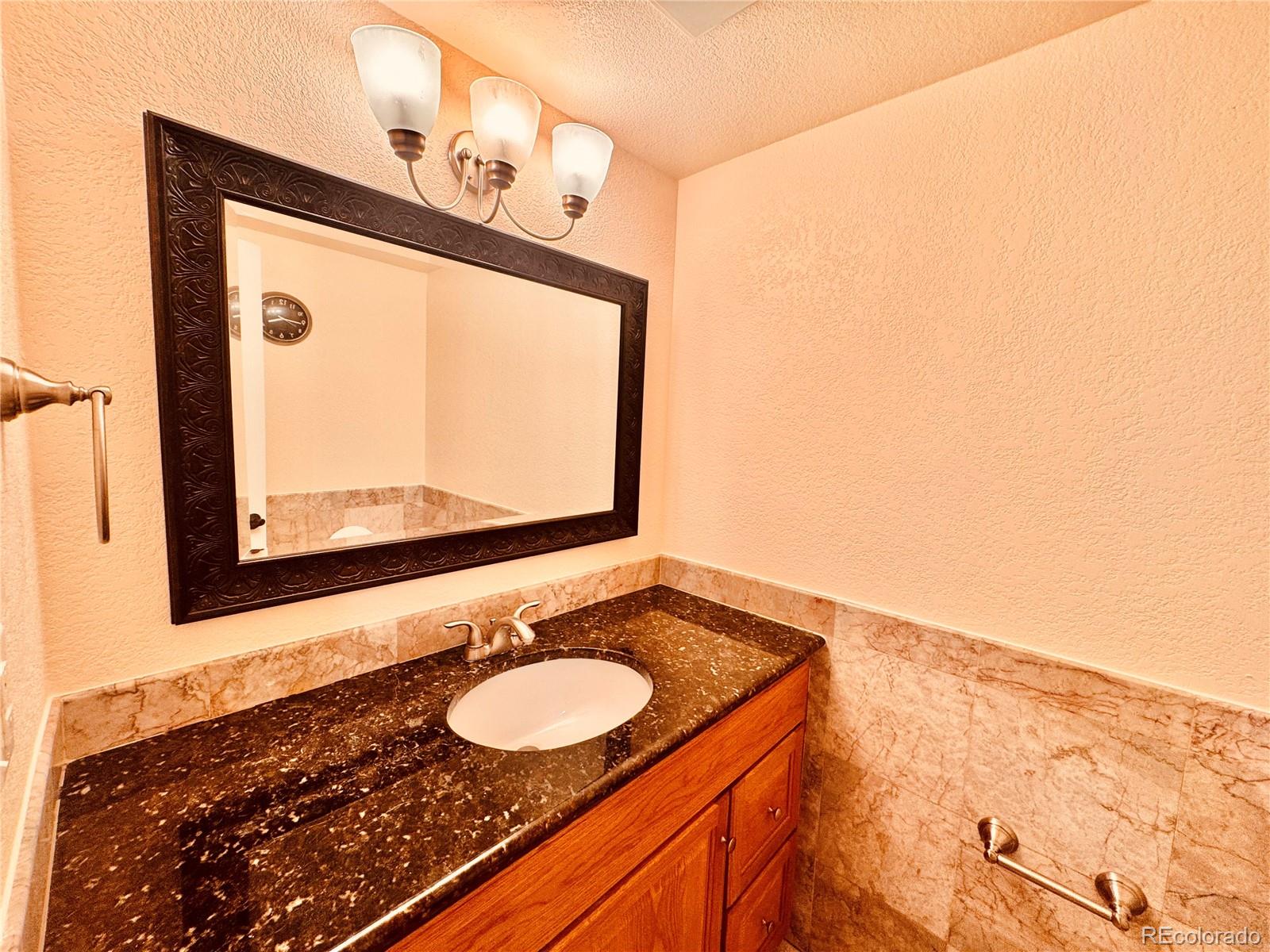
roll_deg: -1.9
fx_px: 514
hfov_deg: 102.1
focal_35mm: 14
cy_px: 476
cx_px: 635
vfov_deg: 85.7
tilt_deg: -6.4
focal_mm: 2.22
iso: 125
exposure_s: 1/120
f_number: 2.2
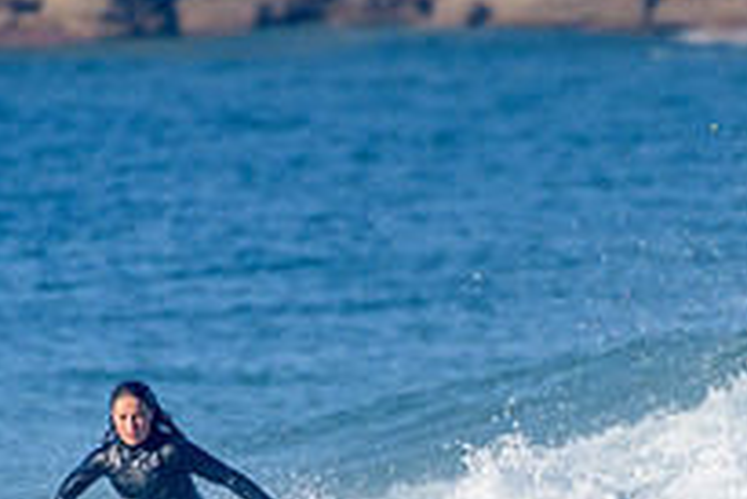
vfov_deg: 1.0
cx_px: 434
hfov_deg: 1.5
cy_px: 625
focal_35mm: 1414
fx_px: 29360
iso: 250
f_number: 5.6
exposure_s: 1/2000
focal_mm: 500
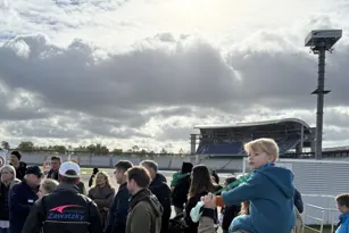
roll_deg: -1.8
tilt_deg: -0.4
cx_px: 141
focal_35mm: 39
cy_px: 170
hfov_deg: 49.3
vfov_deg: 33.7
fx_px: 378
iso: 80
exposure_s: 1/6711
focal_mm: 6.76
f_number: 1.78
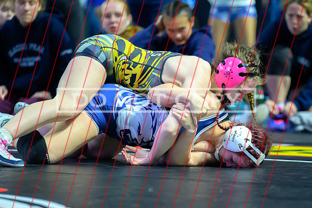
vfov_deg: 4.5
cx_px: 229
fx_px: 2667
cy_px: 159
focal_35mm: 308
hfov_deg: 6.7
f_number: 2.8
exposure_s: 1/800
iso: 4000
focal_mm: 200
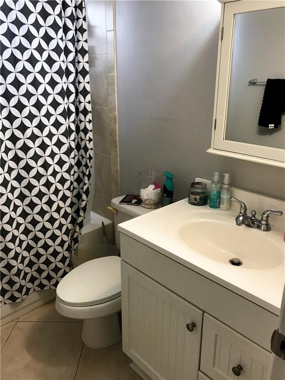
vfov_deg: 63.4
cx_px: 142
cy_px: 190
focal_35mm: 28
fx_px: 307
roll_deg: -0.1
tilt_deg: -19.4
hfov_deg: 49.7
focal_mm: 3.99
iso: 25
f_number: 1.8
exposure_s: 1/30
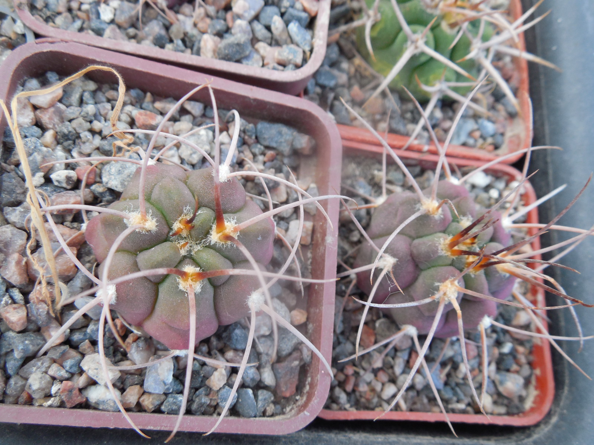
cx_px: 297
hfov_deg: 58.4
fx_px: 532
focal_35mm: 31
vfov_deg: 45.4
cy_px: 222
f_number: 3.6
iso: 160
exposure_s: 1/30
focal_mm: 5.6
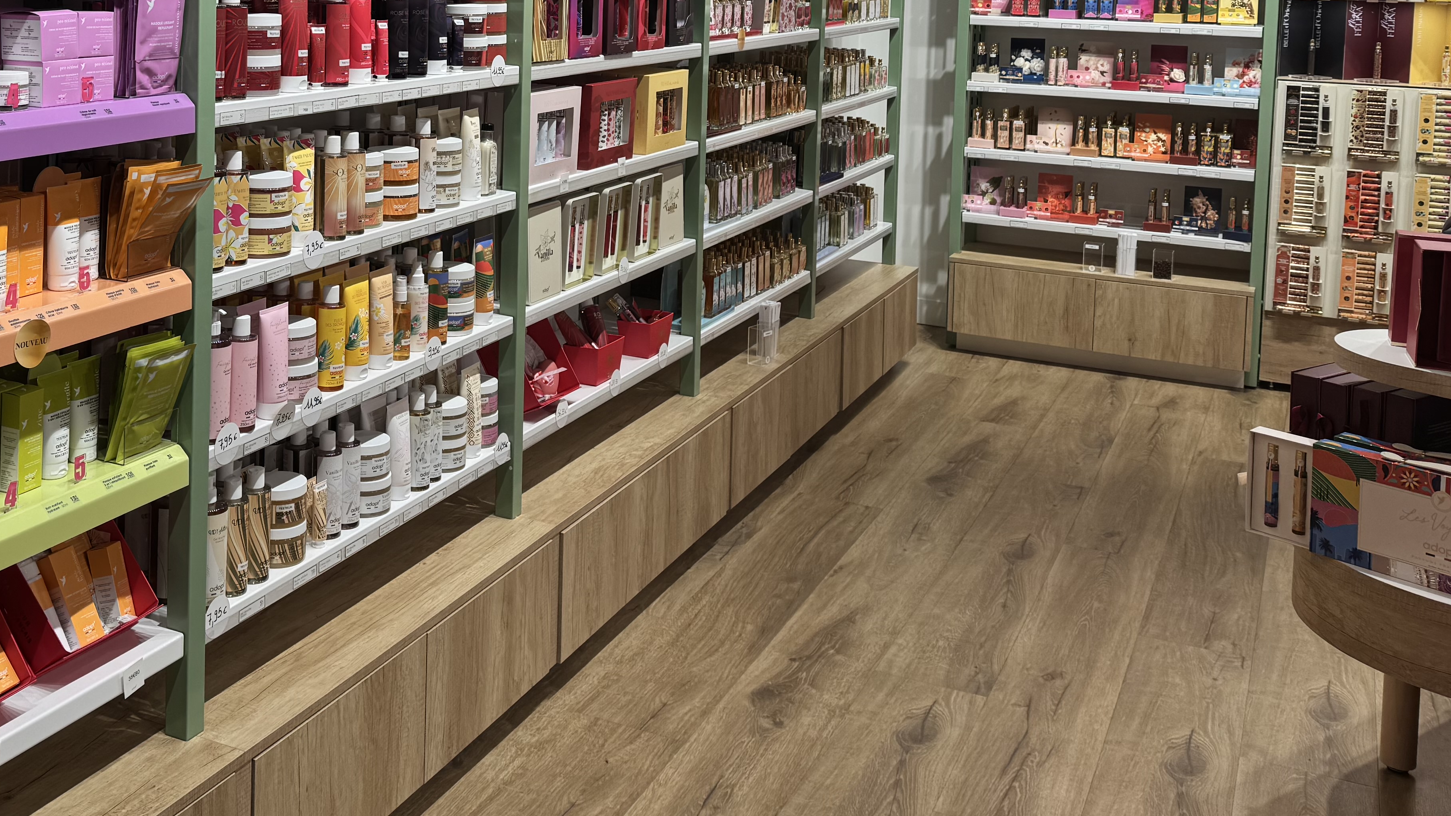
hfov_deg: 48.4
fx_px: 1577
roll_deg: -0.8
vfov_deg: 27.7
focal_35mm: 41
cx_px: 456
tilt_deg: -3.9
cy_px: 41
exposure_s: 1/372
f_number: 1.78
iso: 80
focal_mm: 6.76
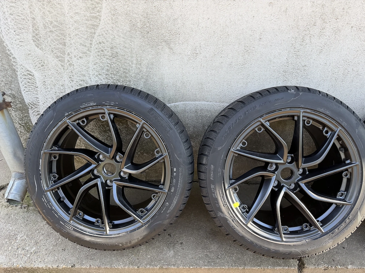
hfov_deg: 71.6
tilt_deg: -34.0
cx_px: 182
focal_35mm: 24
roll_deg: -0.1
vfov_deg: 56.8
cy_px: 136
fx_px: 253
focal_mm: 6.76
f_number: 1.78
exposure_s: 1/121
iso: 100
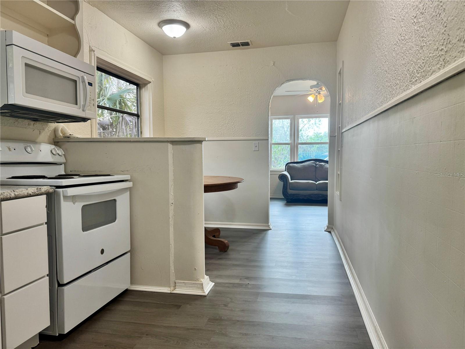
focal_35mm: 24
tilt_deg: -3.8
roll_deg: +0.2
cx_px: 232
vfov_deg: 56.8
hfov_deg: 71.6
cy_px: 174
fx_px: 322
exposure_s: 1/120
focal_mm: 6.76
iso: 125
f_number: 1.78
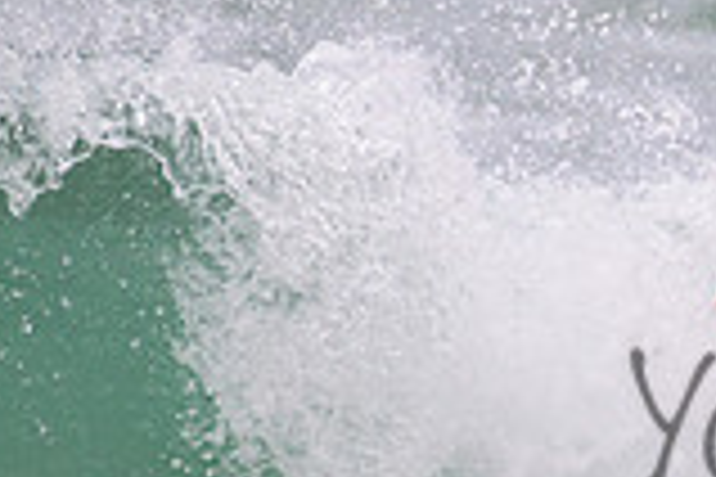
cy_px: 330
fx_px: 61770
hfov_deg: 0.7
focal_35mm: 3106
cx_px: 1019
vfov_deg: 0.4
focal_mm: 800
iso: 1000
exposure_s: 1/1250
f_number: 11
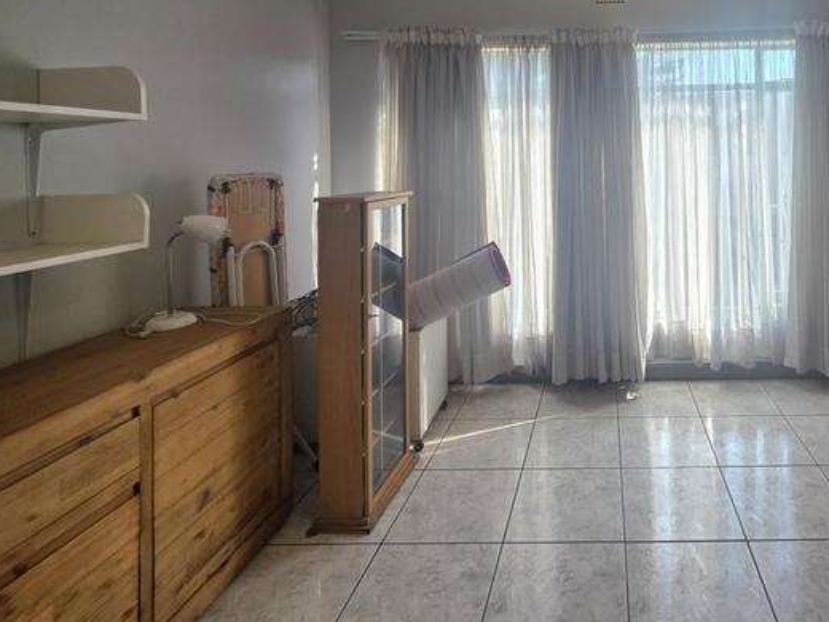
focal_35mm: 20
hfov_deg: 76.8
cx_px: 603
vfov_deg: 62.3
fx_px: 479
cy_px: 158
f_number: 1.9
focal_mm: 2.2
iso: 40
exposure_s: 1/101
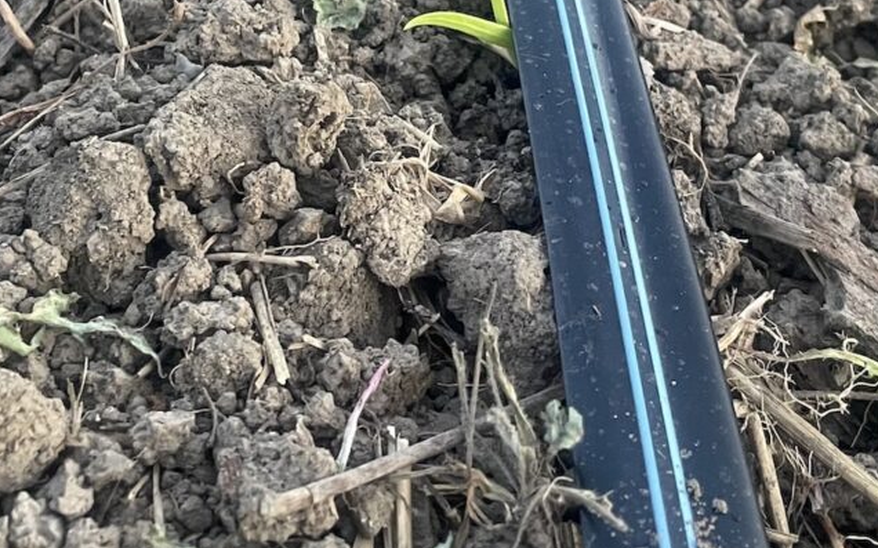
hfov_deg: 31.5
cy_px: 72
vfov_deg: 19.7
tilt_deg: -34.8
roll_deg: -2.8
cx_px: 451
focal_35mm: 65
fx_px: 1555
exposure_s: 1/53
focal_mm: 4.2
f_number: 1.6
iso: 500
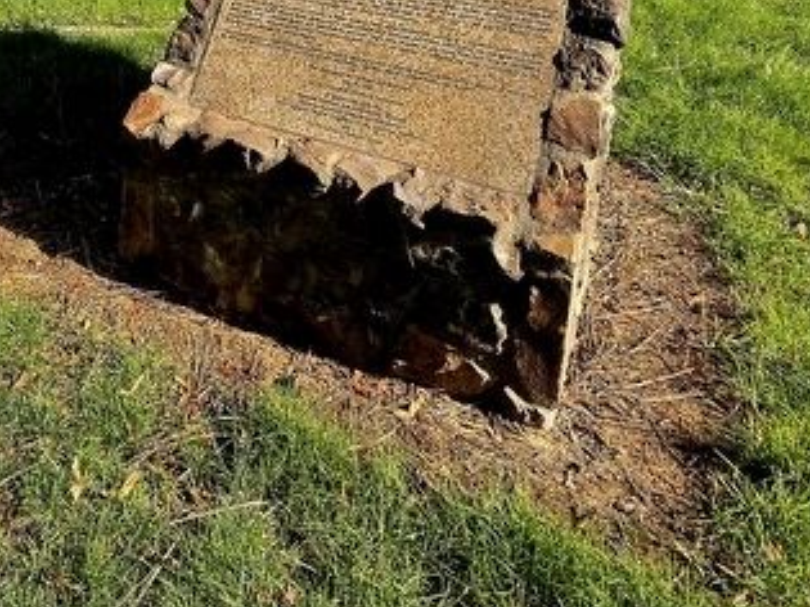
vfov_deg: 36.5
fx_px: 772
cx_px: 139
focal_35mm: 33
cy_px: -57
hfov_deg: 51.2
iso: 50
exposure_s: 1/556
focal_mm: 2.2
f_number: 2.2
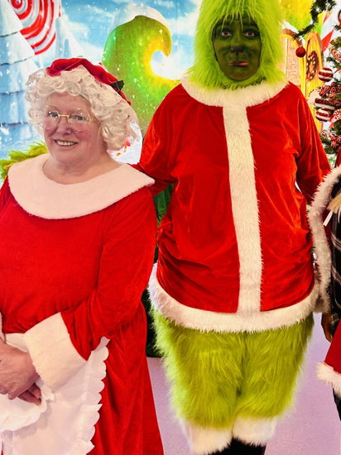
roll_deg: -1.4
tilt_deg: -15.1
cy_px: 149
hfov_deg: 34.8
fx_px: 539
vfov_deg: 45.1
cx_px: 223
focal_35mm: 41
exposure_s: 1/50
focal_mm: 5.7
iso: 100
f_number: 1.5
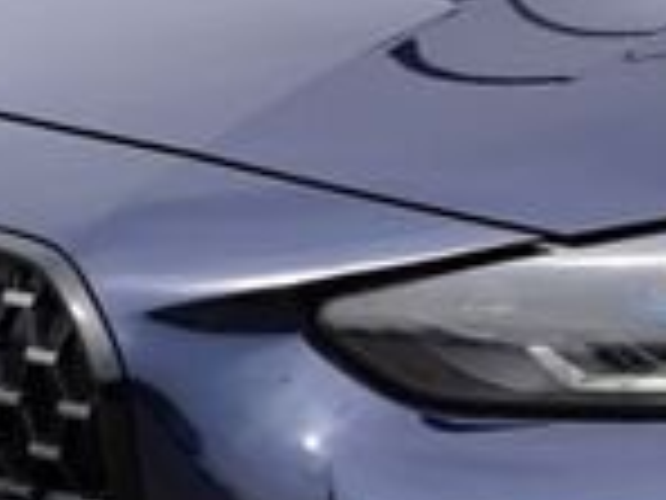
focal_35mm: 166
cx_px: 1089
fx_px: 3194
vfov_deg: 8.9
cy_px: 9
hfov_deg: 11.3
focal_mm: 25
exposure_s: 1/200
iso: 100
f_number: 7.1
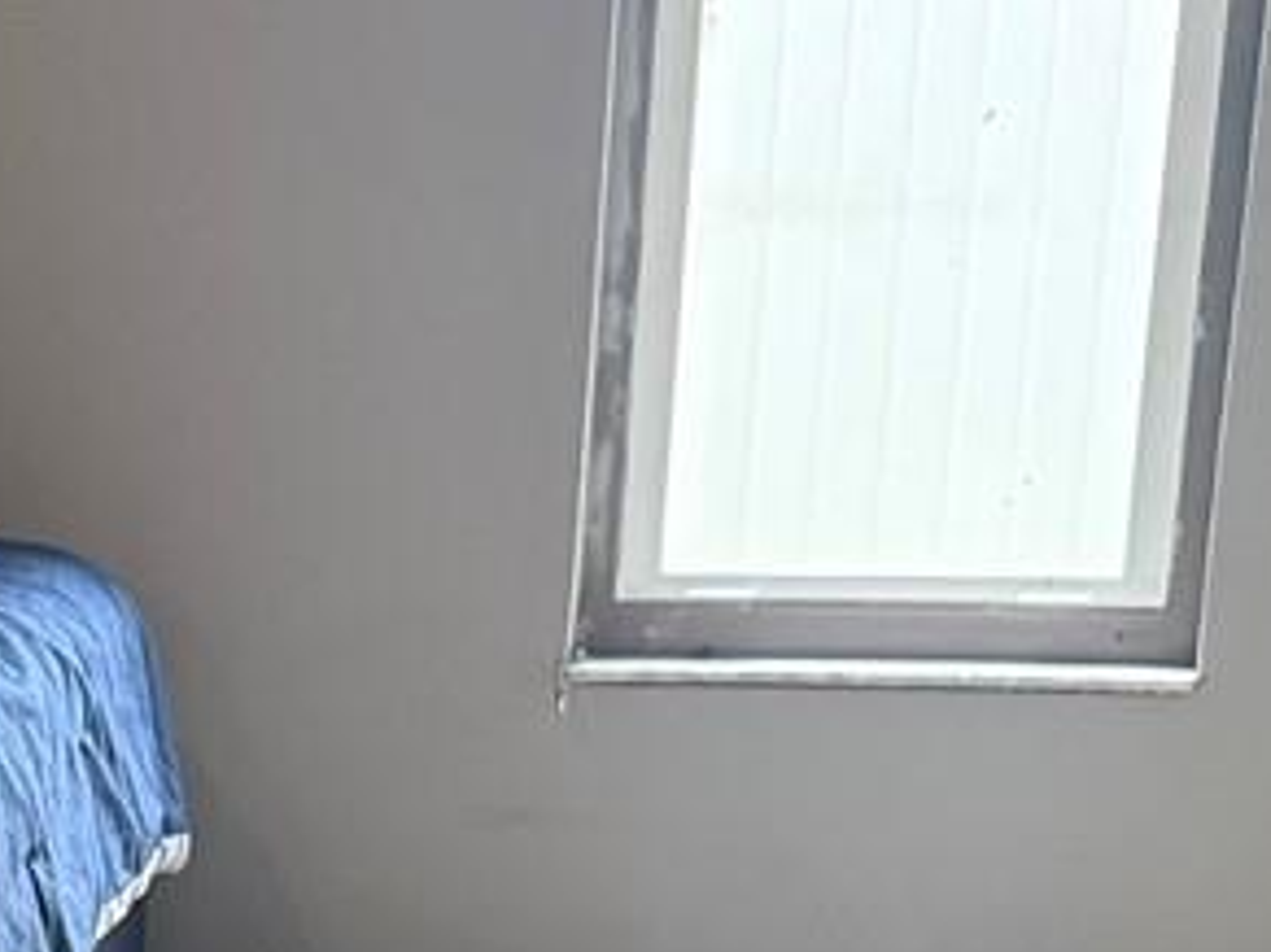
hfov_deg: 13.7
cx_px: -834
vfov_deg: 10.6
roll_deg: +2.0
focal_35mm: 132
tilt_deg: -20.5
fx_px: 4845
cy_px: 1673
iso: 400
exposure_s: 1/60
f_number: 1.78
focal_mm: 6.76
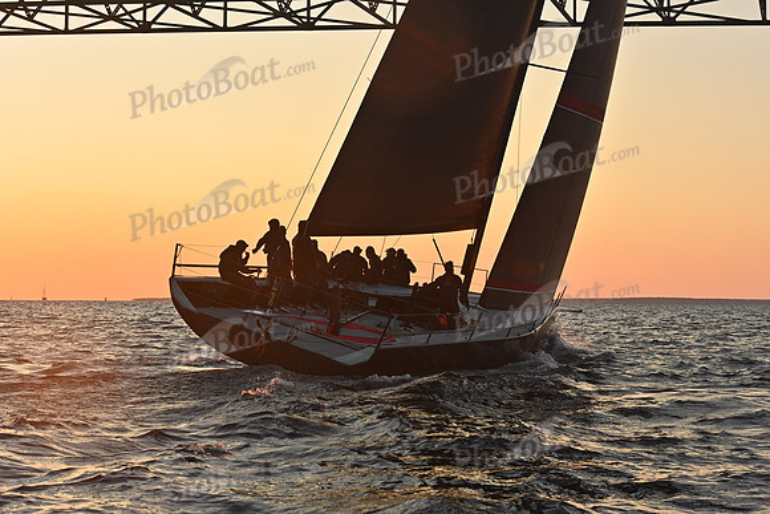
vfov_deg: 19.5
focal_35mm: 70
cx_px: 385
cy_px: 257
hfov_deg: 28.8
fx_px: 1498
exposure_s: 1/640
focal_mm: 70
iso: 800
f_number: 8
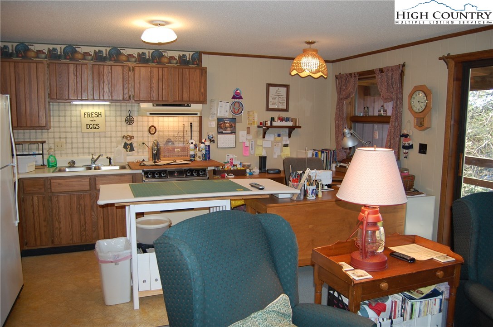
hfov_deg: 67.4
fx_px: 369
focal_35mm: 27
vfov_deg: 47.8
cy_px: 164
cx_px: 246
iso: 400
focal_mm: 18
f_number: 3.5
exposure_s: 1/60
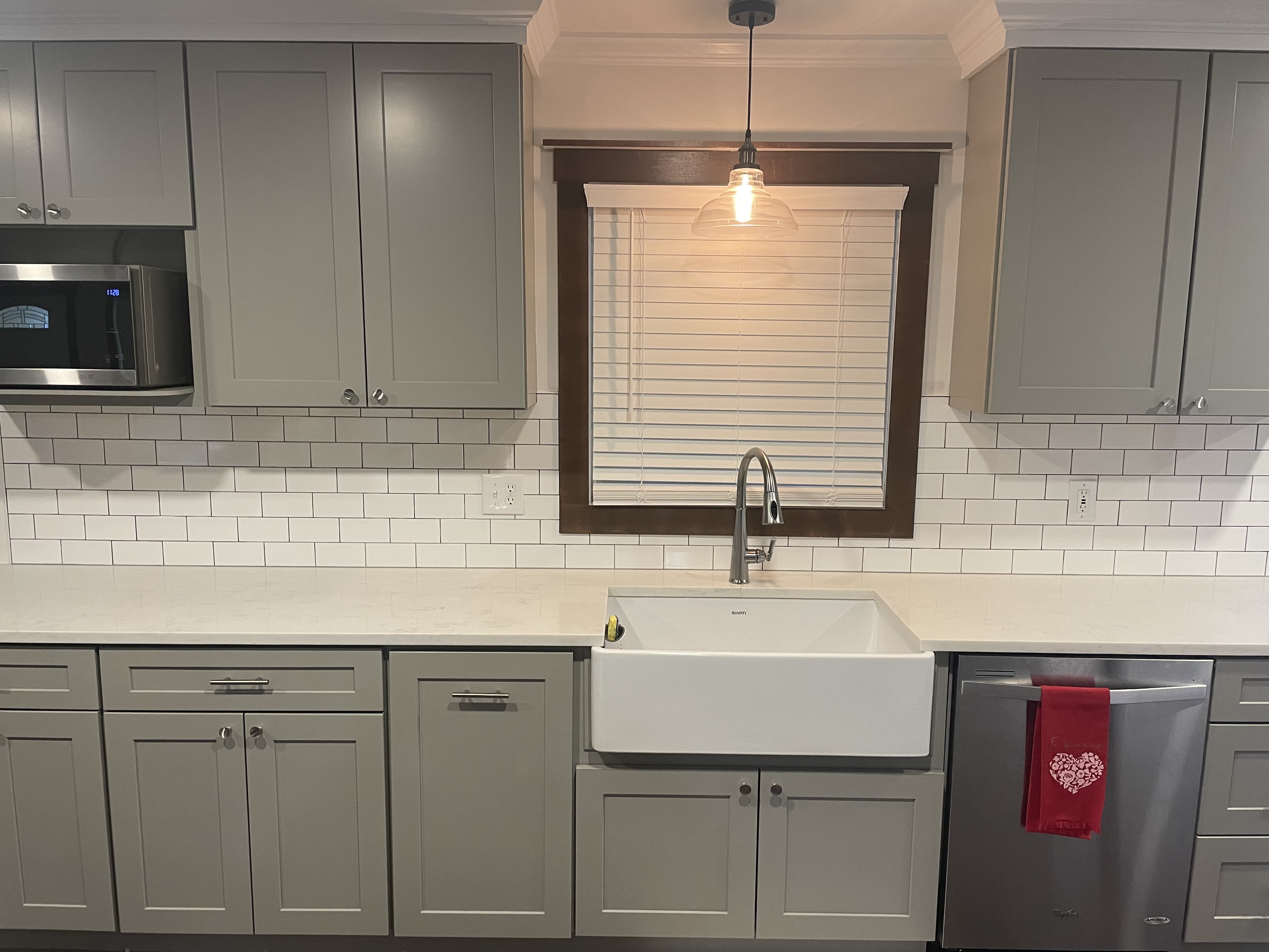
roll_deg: -0.4
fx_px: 953
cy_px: 476
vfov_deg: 53.1
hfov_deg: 67.3
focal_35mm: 26
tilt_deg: -8.6
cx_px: 634
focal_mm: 4.2
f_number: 1.6
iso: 160
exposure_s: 1/60
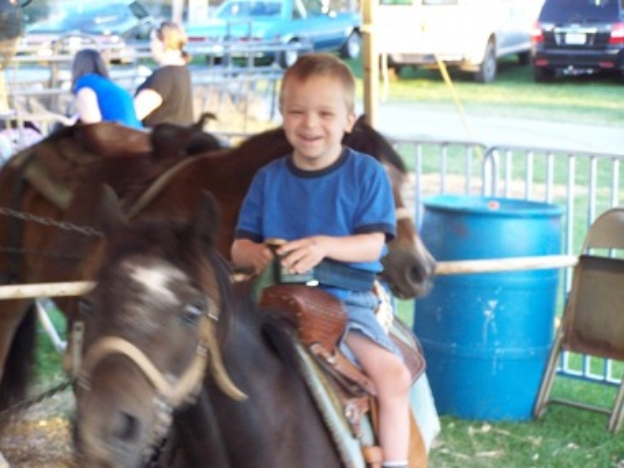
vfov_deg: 12.7
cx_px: 312
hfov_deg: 16.8
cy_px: 234
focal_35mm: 117
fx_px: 2109
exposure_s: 1/30
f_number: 3.2
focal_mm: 19.4
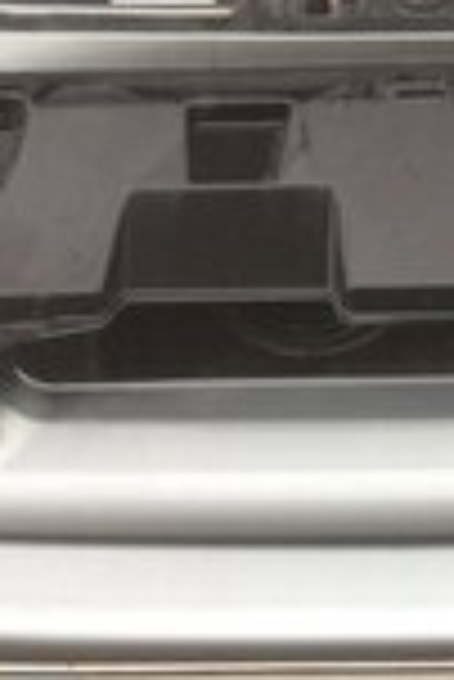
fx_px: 1868
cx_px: 508
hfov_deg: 13.6
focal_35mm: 99
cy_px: -360
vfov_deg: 18.2
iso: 50
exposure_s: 1/100
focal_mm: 4.15
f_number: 2.2
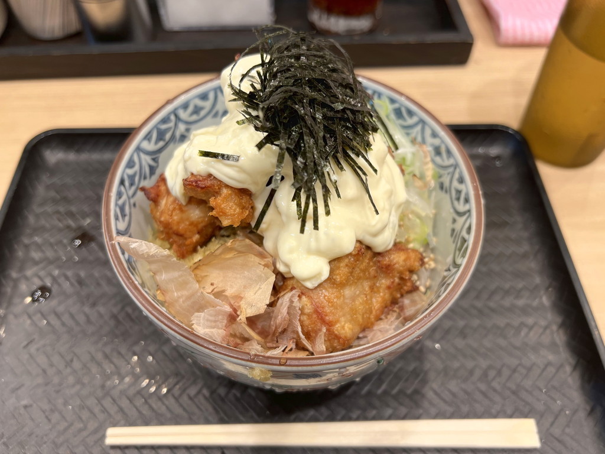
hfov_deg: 67.3
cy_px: 227
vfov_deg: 53.1
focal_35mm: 26
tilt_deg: -54.7
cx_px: 302
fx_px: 454
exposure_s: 1/100
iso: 64
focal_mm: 5.7
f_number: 1.5
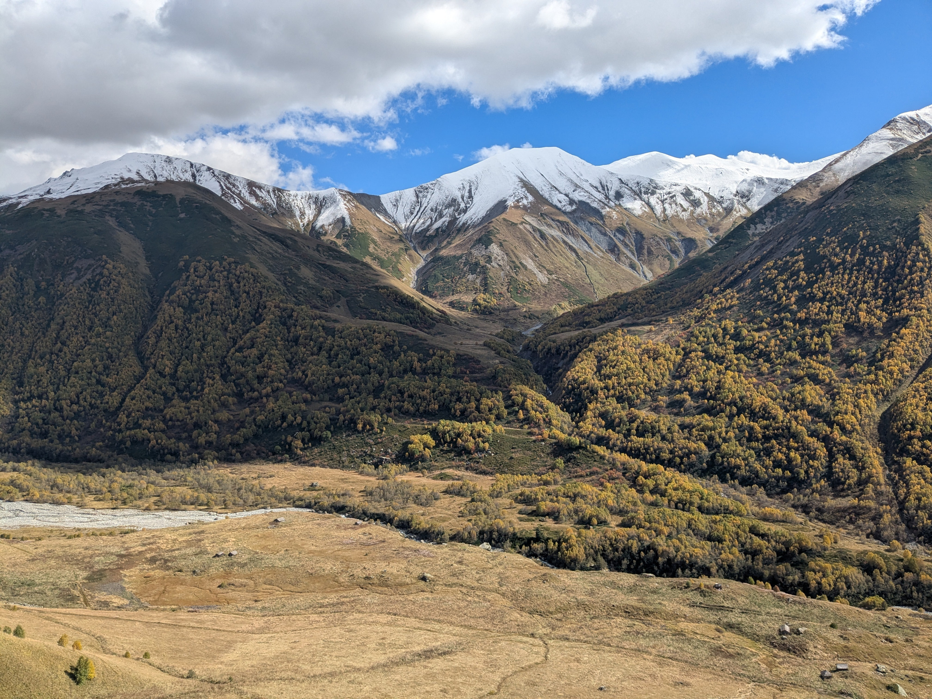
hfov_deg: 65.3
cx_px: 466
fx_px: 727
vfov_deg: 51.4
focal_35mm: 27
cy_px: 350
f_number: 1.73
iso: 46
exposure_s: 1/3344
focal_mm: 4.38
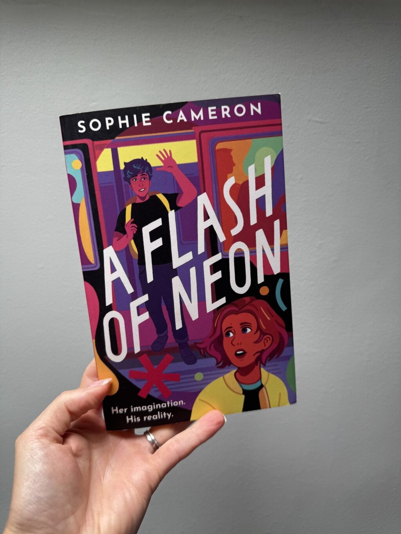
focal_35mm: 24
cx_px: 200
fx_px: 371
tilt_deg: -14.3
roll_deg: -3.0
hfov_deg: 56.8
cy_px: 267
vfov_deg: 71.6
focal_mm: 6.76
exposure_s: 1/121
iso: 64
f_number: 1.78
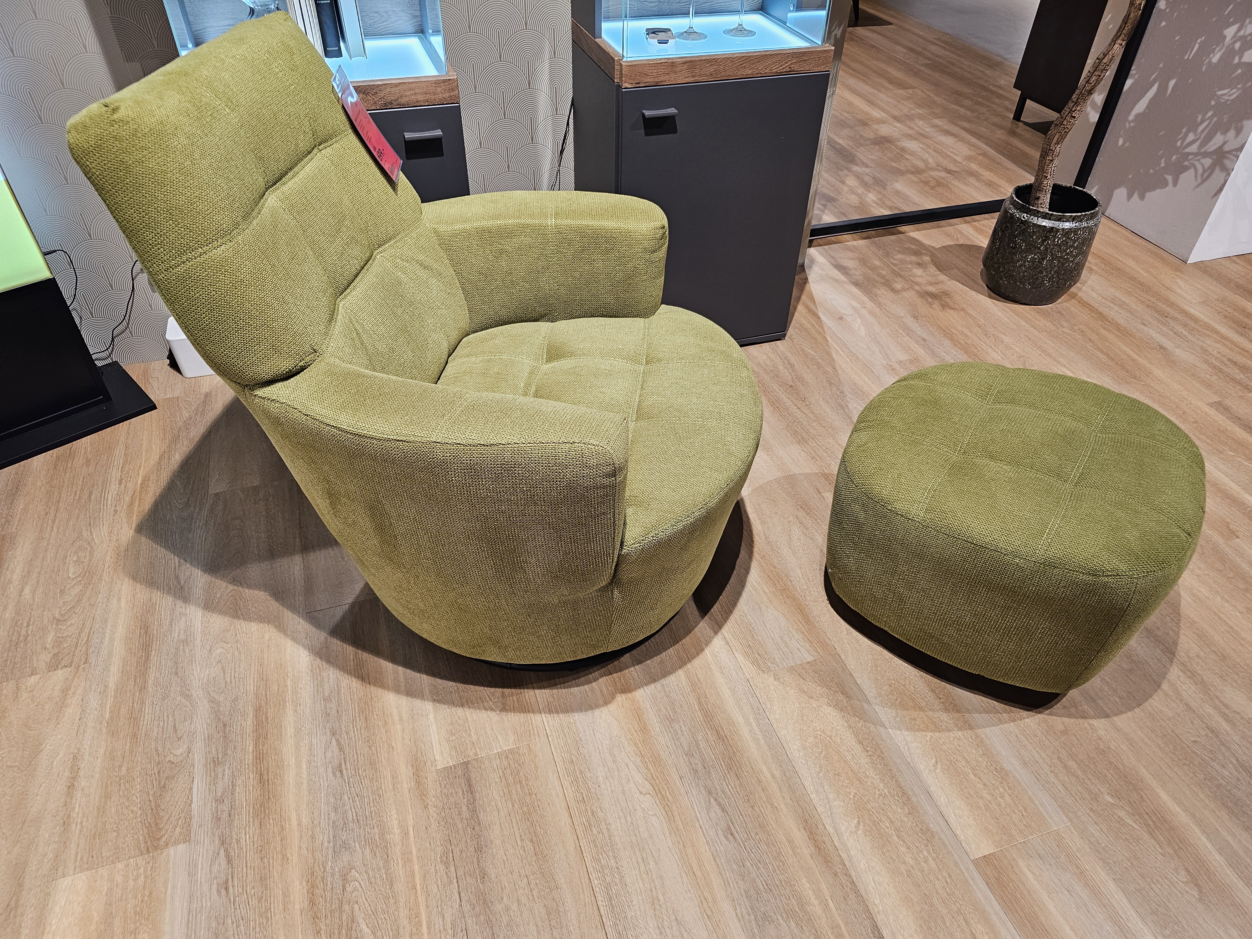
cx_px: 626
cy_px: 470
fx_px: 832
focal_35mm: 23
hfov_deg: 73.9
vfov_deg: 58.9
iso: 200
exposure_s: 1/100
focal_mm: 6.3
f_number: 1.7
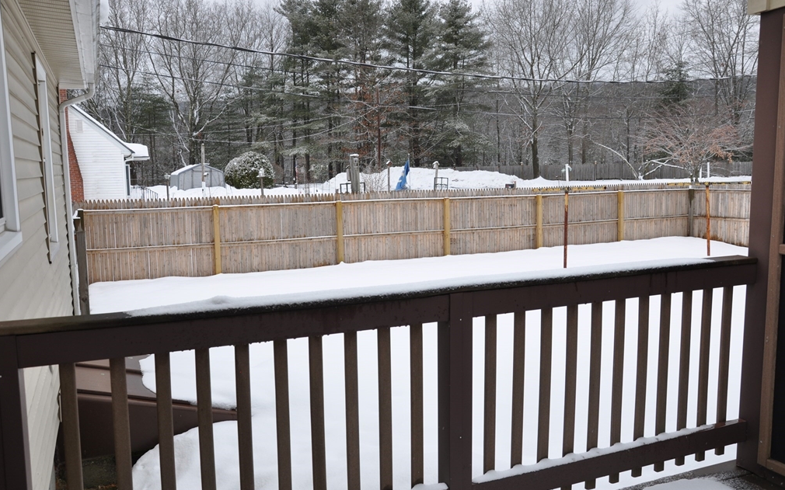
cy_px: 238
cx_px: 396
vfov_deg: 38.8
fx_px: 696
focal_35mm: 33
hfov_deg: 58.9
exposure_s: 1/250
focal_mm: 21
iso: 200
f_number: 8
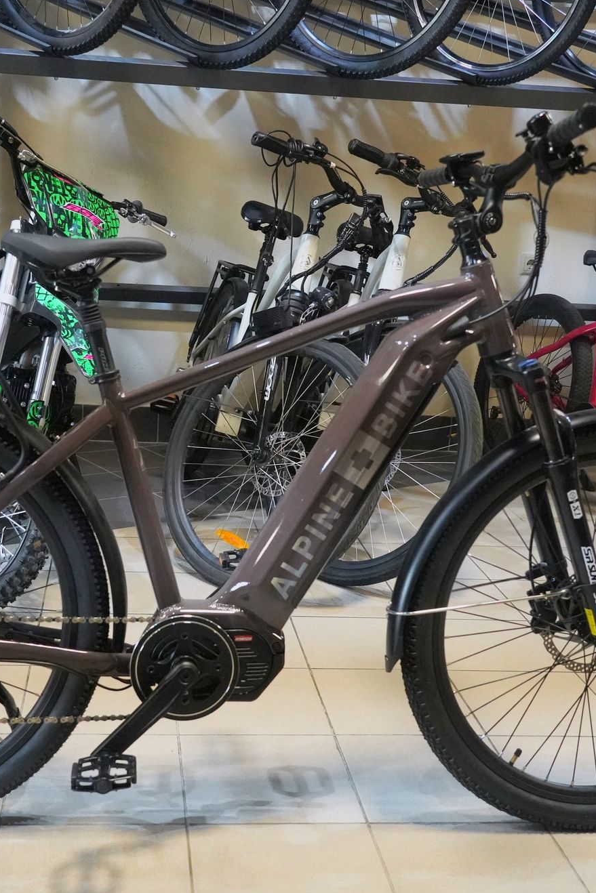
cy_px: 447
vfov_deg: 44.5
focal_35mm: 44
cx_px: 224
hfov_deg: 30.4
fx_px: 1092
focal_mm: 29
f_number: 5
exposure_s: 1/200
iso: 10000
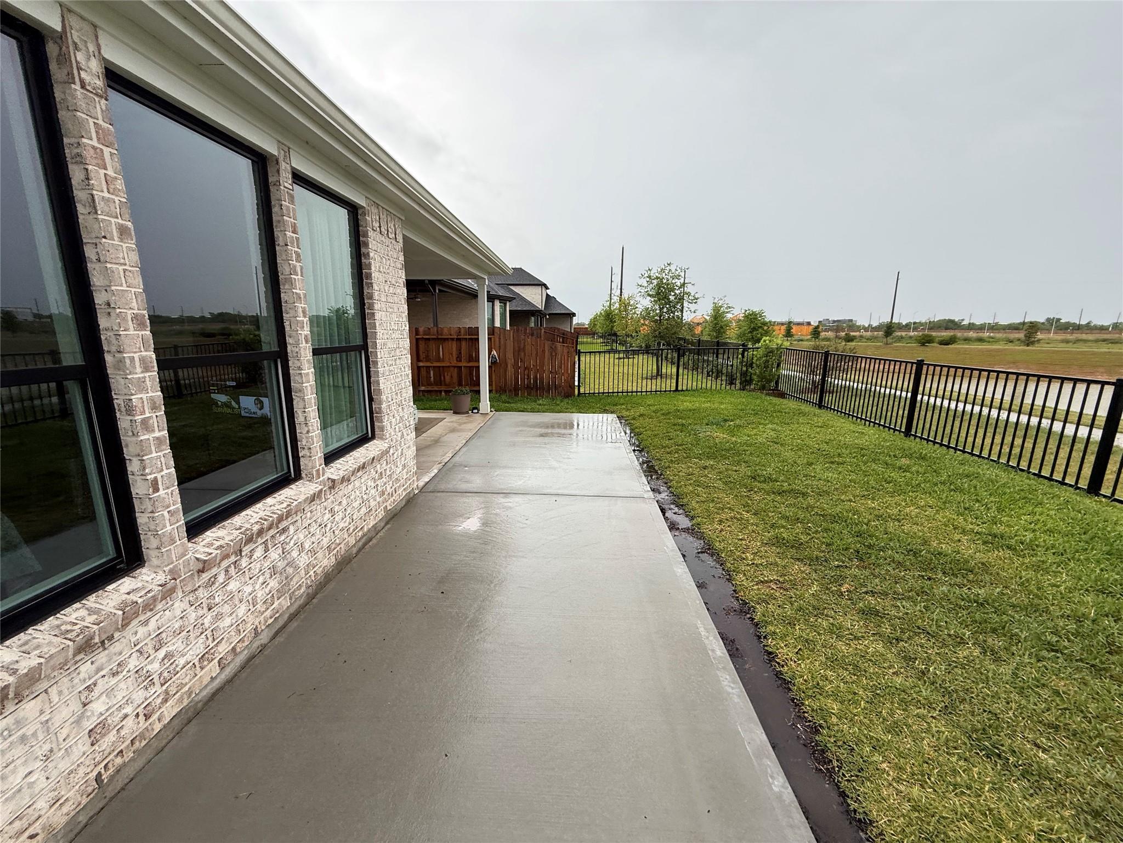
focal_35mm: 14
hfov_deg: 102.1
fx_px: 454
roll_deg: -3.7
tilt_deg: -11.3
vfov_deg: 85.7
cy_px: 422
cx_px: 562
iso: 50
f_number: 2.2
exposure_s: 1/301
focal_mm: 2.22
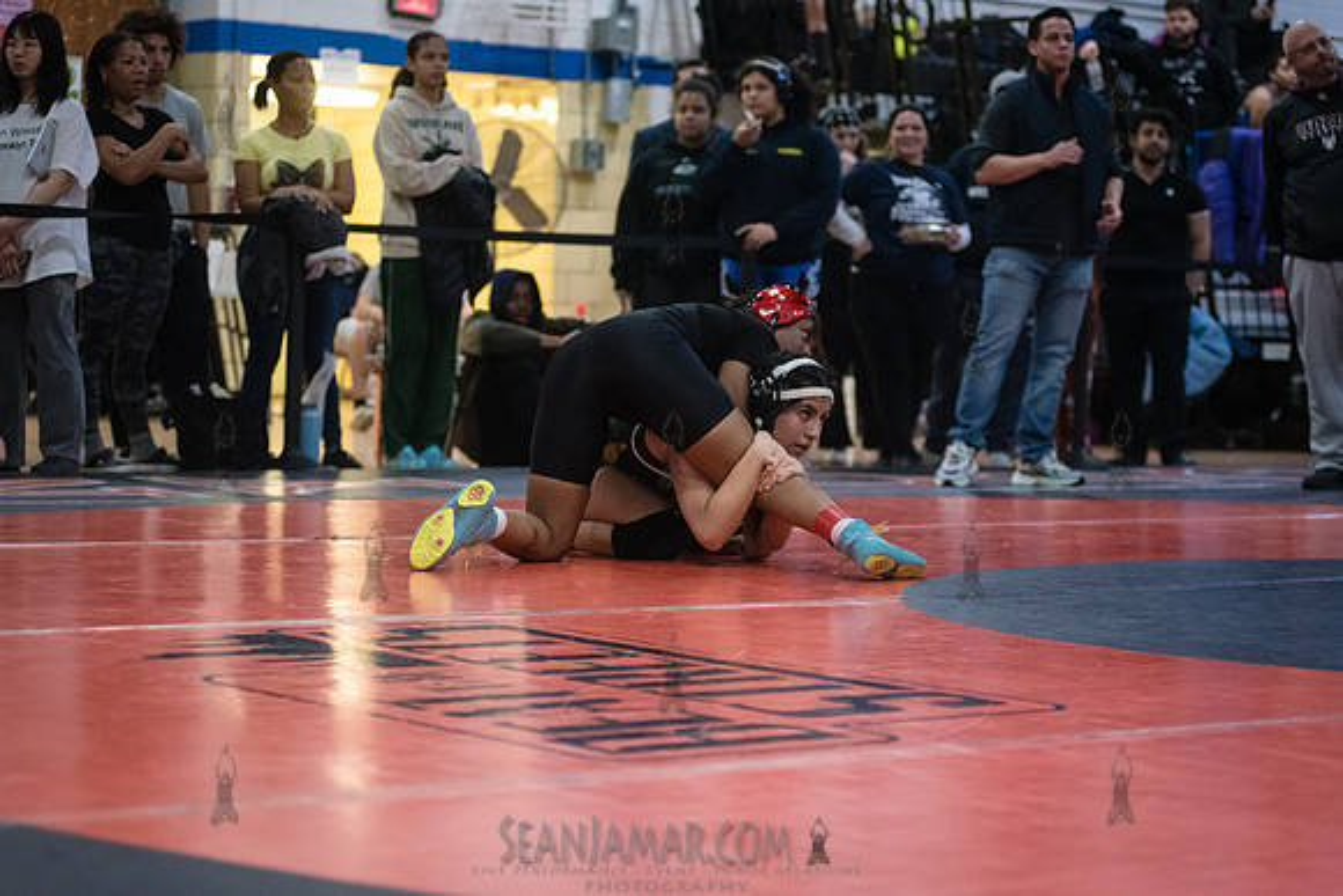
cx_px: 672
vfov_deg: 15.9
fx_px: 3209
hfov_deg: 23.6
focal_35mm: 86
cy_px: 448
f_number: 3.5
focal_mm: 86
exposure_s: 1/500
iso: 8000
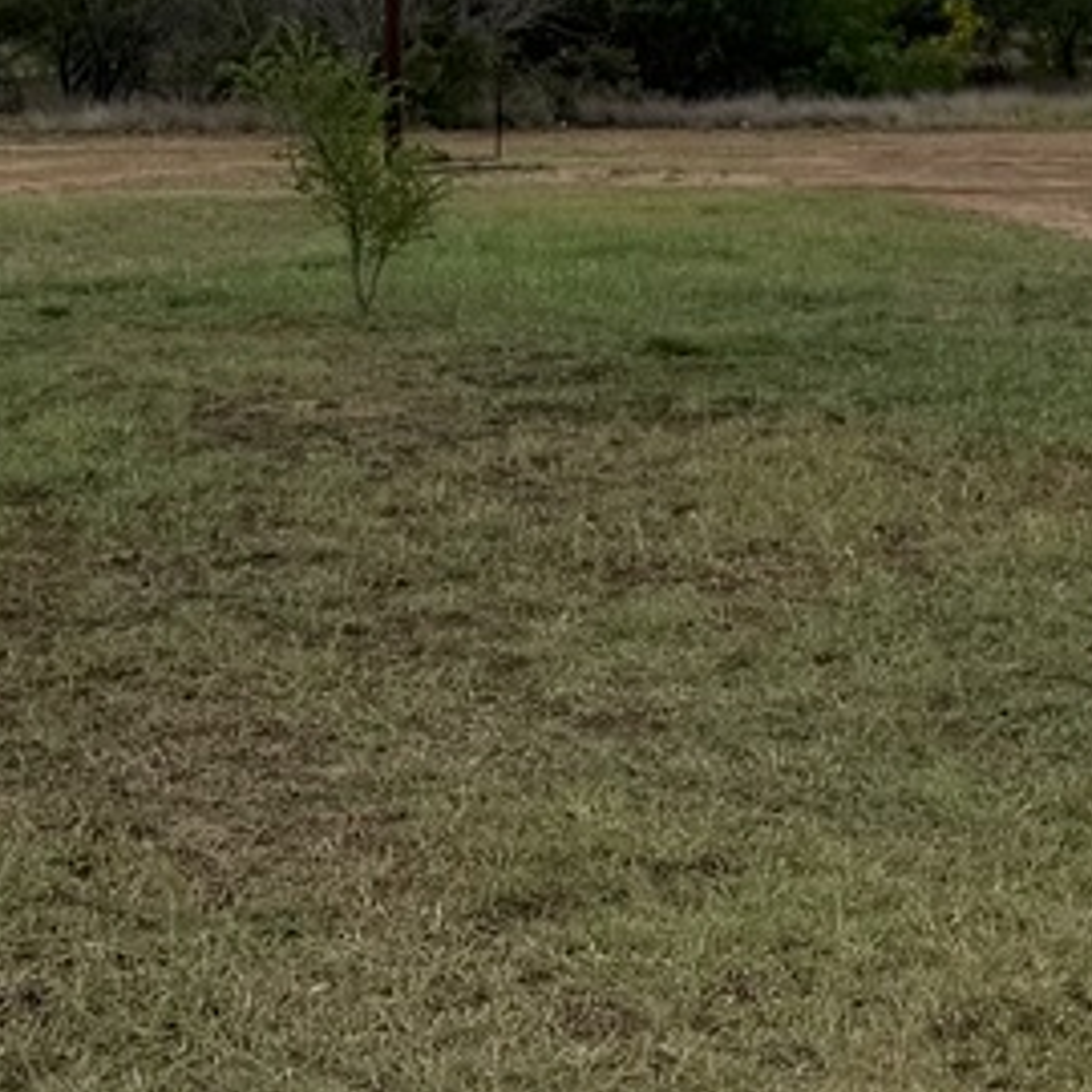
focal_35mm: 113
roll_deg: -0.1
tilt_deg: +0.4
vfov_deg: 15.2
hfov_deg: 15.4
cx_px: 433
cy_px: 97
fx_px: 4033
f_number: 1.78
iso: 80
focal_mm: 6.76
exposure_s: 1/4167
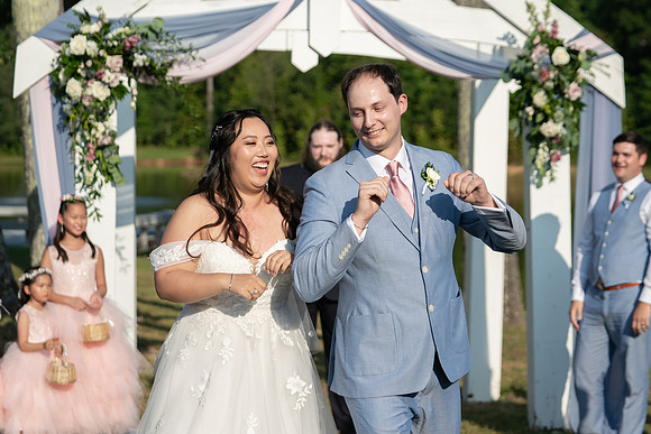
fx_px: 1707
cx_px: 383
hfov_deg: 21.6
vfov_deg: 14.5
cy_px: 229
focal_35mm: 94
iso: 100
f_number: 4
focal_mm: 78
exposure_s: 1/1000
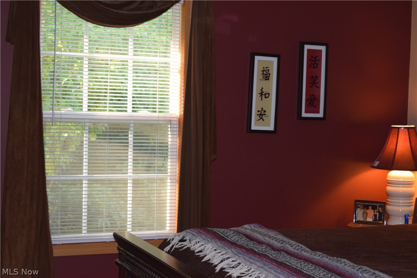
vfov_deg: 22.6
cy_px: 139
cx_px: 208
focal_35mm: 60
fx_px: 695
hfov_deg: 33.4
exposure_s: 1/60
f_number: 5
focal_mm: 40
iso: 1000
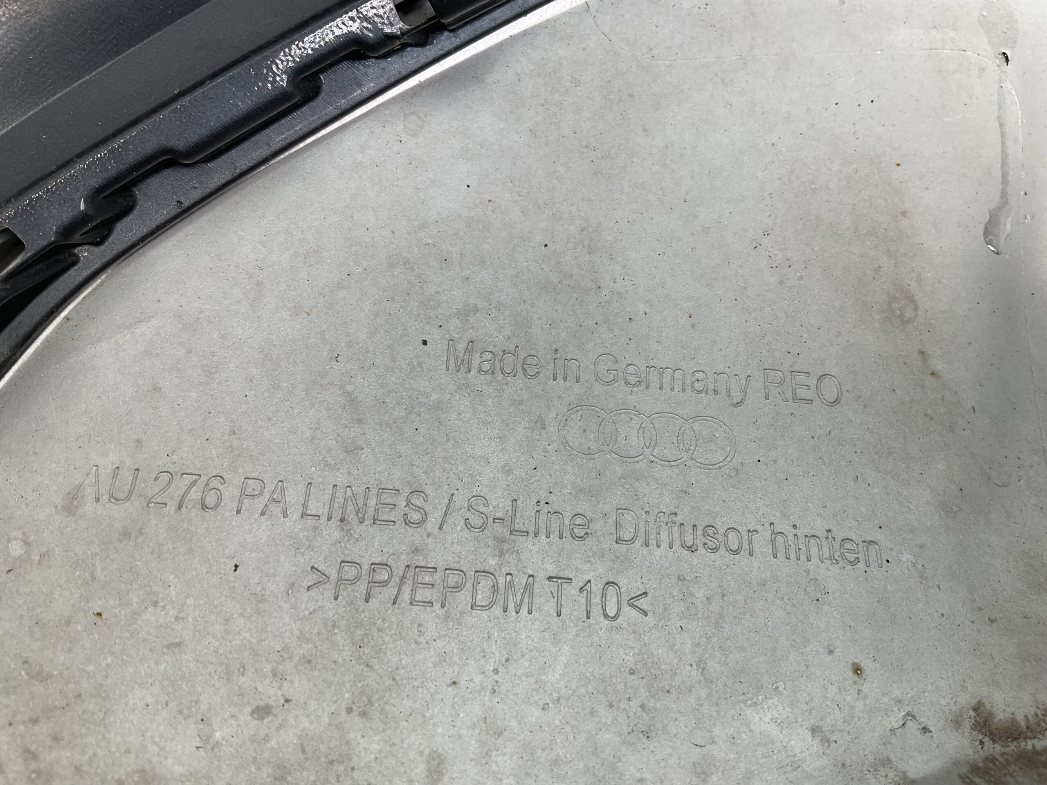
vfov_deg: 48.2
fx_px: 877
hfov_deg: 61.7
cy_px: 392
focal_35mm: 29
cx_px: 524
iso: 16
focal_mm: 3
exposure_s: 1/124
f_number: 1.8
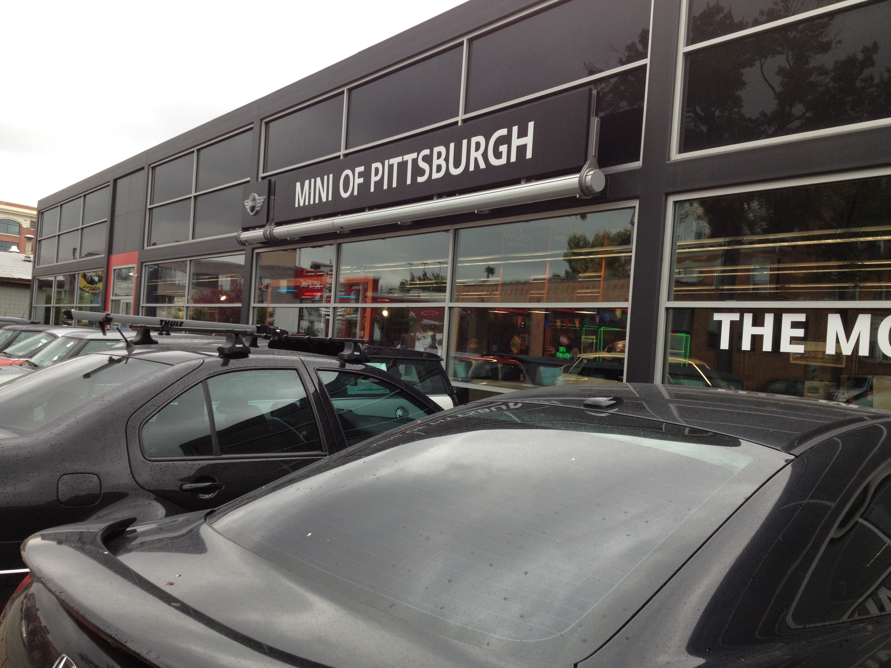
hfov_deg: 52.6
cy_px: 334
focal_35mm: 35
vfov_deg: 40.7
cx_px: 446
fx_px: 901
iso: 50
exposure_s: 1/120
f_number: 2.4
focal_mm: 4.28
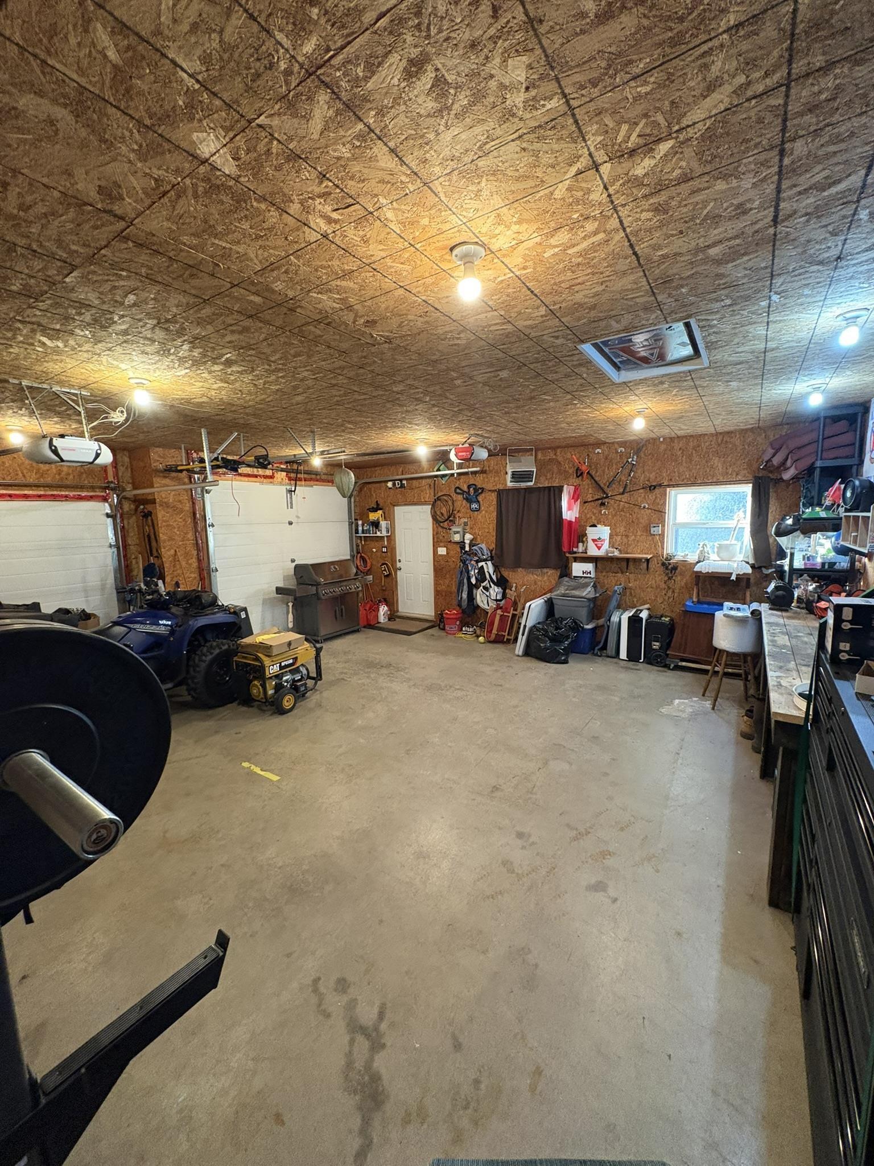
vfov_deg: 102.1
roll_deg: +0.6
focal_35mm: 14
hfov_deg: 85.7
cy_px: 583
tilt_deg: -7.8
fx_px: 471
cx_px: 437
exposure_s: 1/60
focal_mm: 2.22
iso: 640
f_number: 2.2
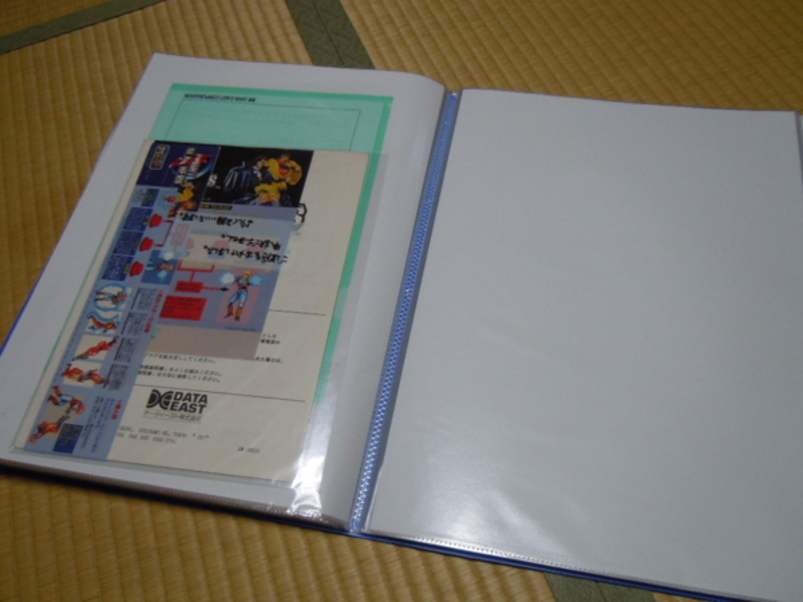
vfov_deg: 46.8
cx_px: 402
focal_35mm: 30
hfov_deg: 60.0
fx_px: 696
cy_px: 301
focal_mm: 5.4
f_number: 3.5
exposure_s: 1/60
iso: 320
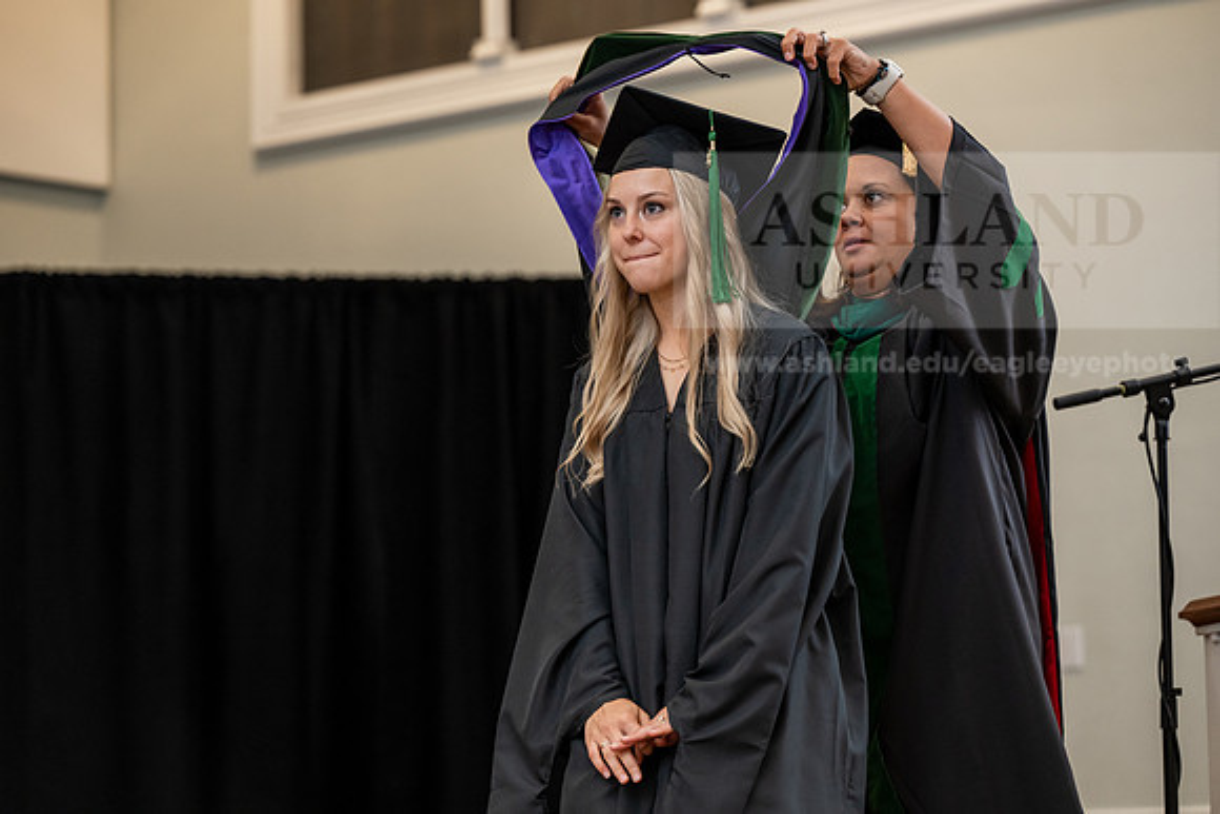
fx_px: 3898
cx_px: 610
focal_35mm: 115
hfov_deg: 17.8
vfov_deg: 11.9
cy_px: 407
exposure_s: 1/200
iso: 1600
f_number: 3.5
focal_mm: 115
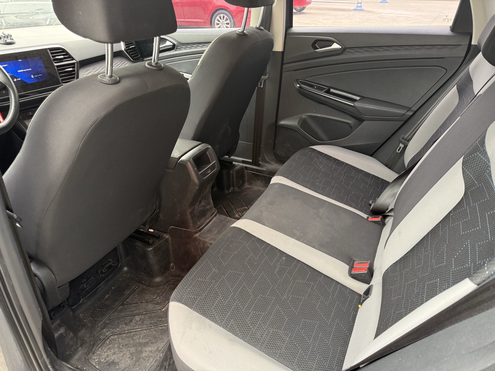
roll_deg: -0.1
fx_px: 343
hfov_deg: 71.6
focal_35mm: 24
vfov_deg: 56.8
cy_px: 186
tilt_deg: -31.1
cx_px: 248
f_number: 1.78
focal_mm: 6.76
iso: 200
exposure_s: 1/109
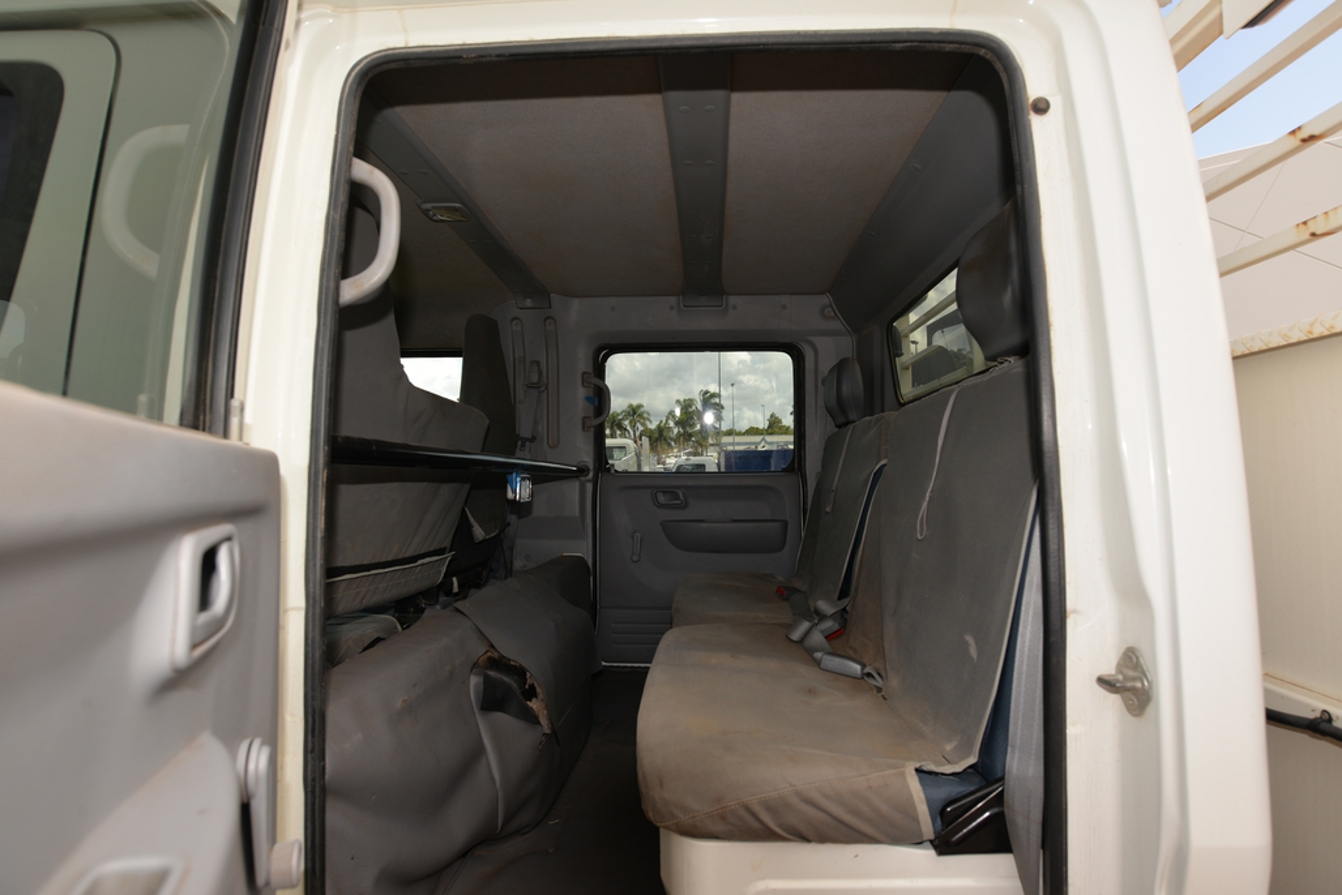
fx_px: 671
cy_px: 448
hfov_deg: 90.0
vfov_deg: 67.4
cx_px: 671
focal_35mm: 18
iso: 100
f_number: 6.3
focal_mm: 18
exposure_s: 1/160
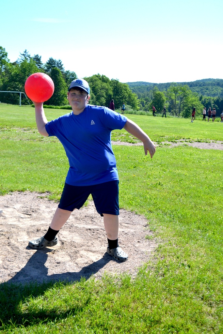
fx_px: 390
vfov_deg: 46.4
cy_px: 167
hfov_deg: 31.9
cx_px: 112
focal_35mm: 42
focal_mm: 28
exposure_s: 1/1600
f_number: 5.6
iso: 400
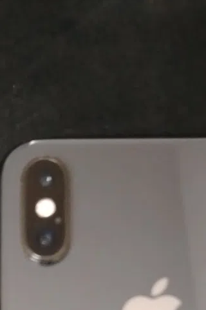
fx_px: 609
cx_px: 70
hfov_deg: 19.1
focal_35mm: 71
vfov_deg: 23.8
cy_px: 439
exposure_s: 1/20
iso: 8960
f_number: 1.75
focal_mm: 5.25
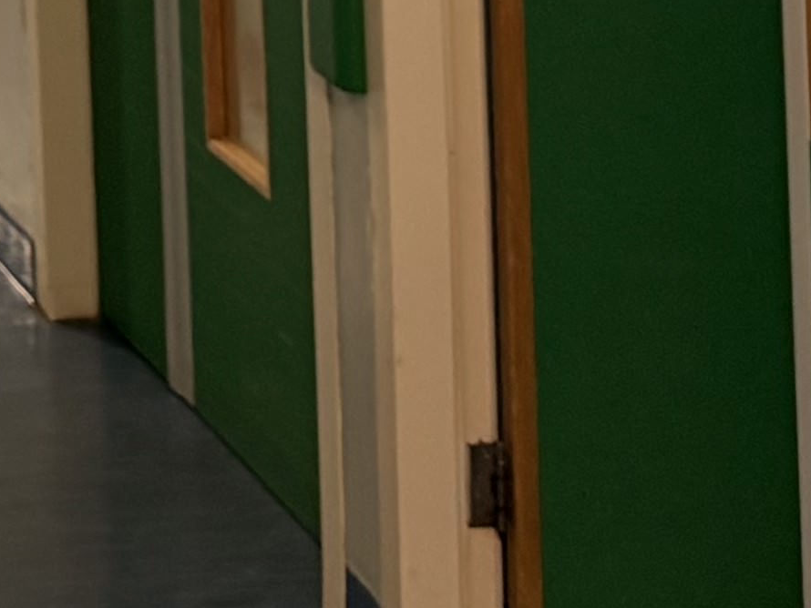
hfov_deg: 11.7
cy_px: -915
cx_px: -743
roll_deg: +2.5
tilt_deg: +1.5
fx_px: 3609
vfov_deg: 8.7
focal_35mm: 154
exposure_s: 1/73
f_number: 1.78
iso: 200
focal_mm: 6.76
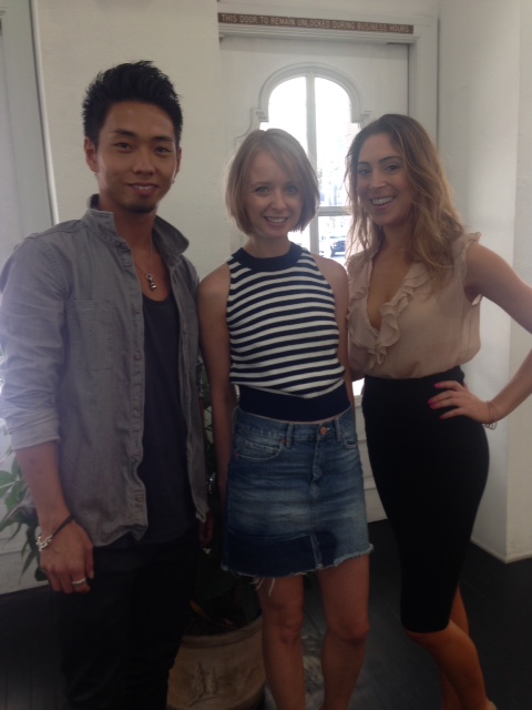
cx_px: 266
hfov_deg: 42.9
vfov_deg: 55.4
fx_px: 676
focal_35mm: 33
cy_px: 355
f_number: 2.4
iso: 50
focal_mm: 4.12
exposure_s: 1/33
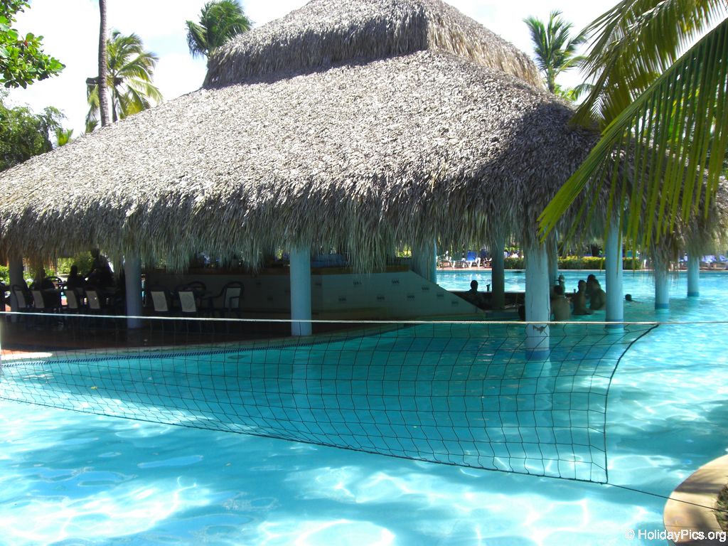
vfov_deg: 37.7
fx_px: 799
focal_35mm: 38
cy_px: 273
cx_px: 364
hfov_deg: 49.0
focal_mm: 6.2
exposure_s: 1/500
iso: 64
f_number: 2.7
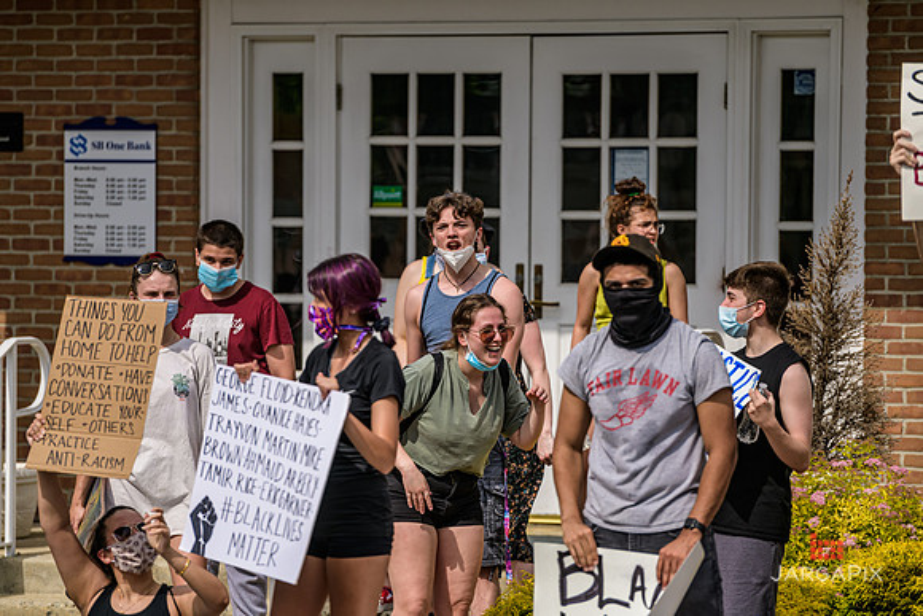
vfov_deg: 6.9
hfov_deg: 10.3
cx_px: 462
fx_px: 5129
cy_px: 308
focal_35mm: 200
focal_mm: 200
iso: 200
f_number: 4
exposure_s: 1/5000
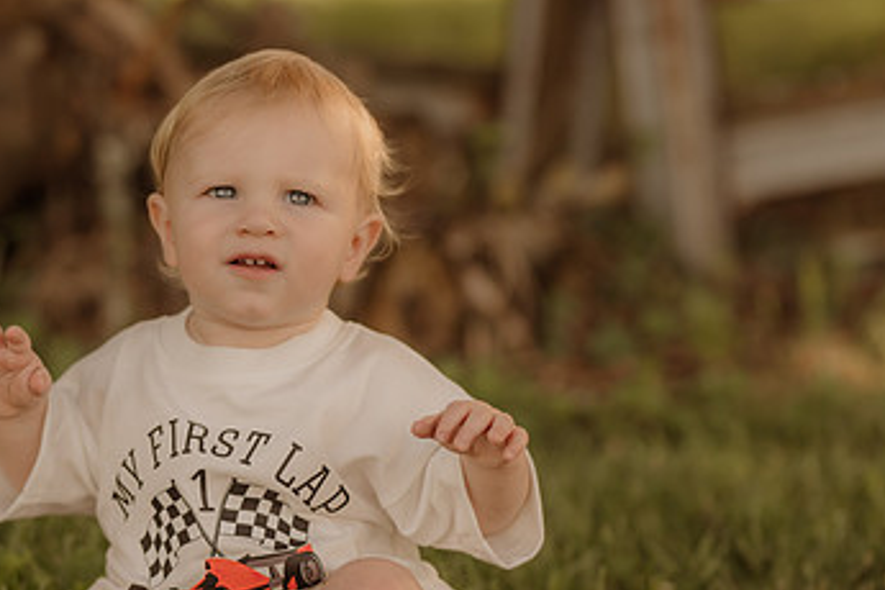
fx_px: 3515
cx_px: 169
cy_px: 450
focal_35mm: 143
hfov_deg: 14.3
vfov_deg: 9.6
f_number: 2
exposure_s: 1/1250
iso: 250
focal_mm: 85
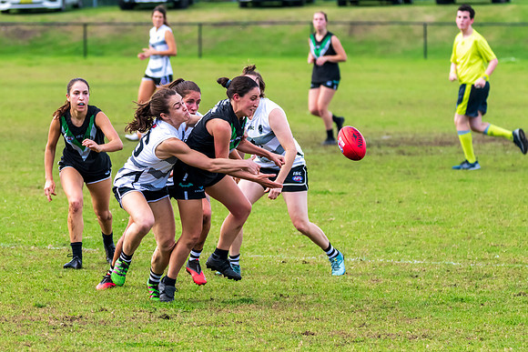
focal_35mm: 391
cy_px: 179
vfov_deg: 3.5
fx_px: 5733
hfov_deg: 5.3
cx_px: 146
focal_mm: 240
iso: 1000
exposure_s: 1/1250
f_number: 5.3
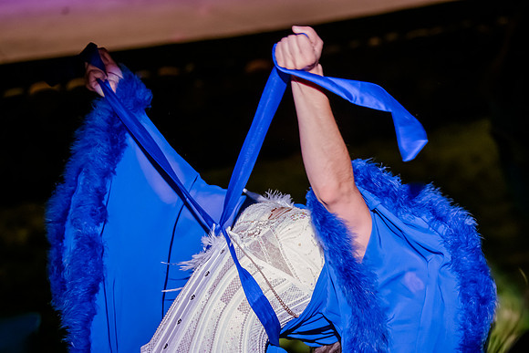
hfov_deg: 13.5
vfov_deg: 9.1
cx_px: 445
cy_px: 293
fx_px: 2223
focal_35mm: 151
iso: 1600
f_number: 2.8
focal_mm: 90
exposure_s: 1/400
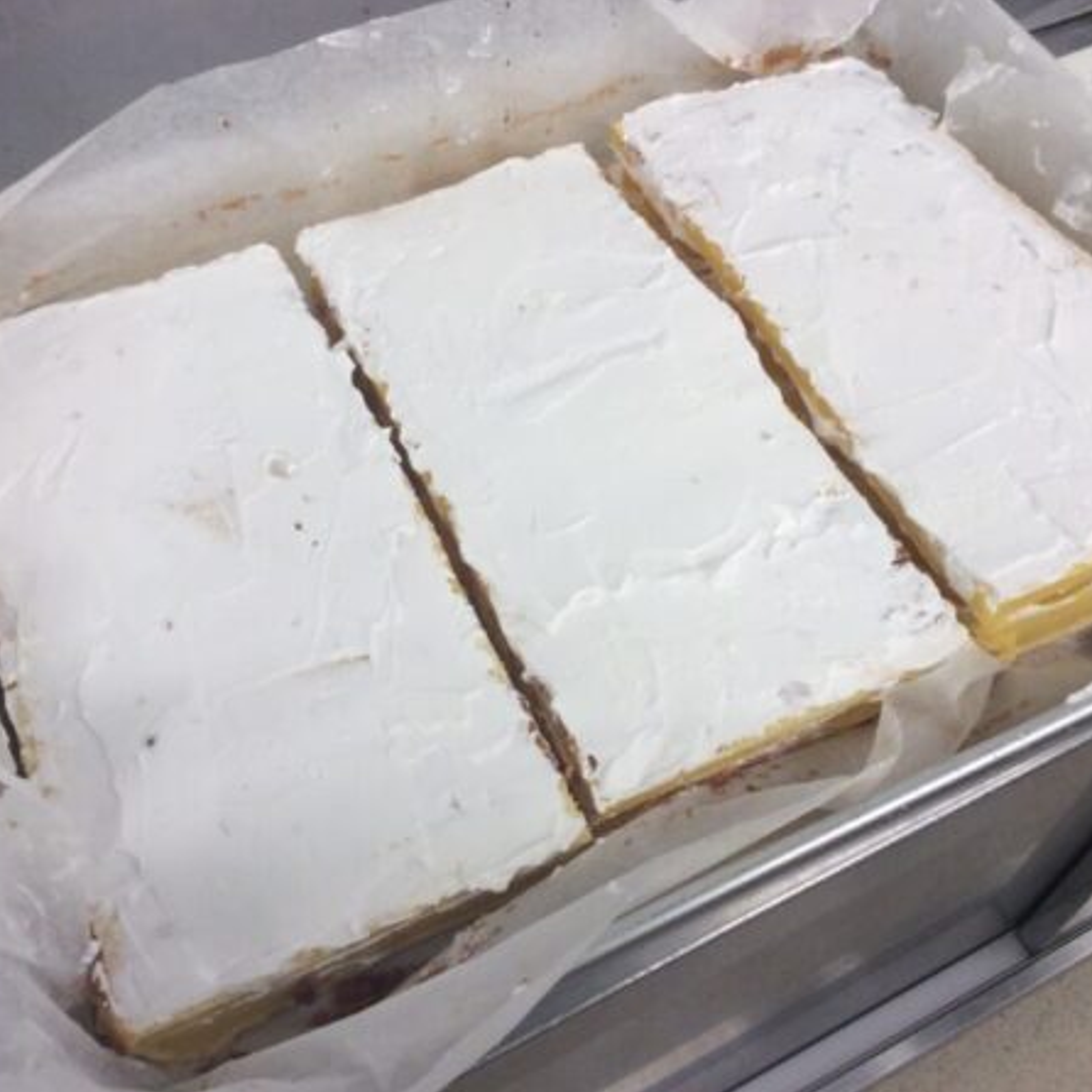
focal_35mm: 38
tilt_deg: -56.9
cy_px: 545
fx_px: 1356
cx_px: 517
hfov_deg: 43.8
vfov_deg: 43.9
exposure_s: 1/40
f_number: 2.4
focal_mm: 3.3
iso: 40
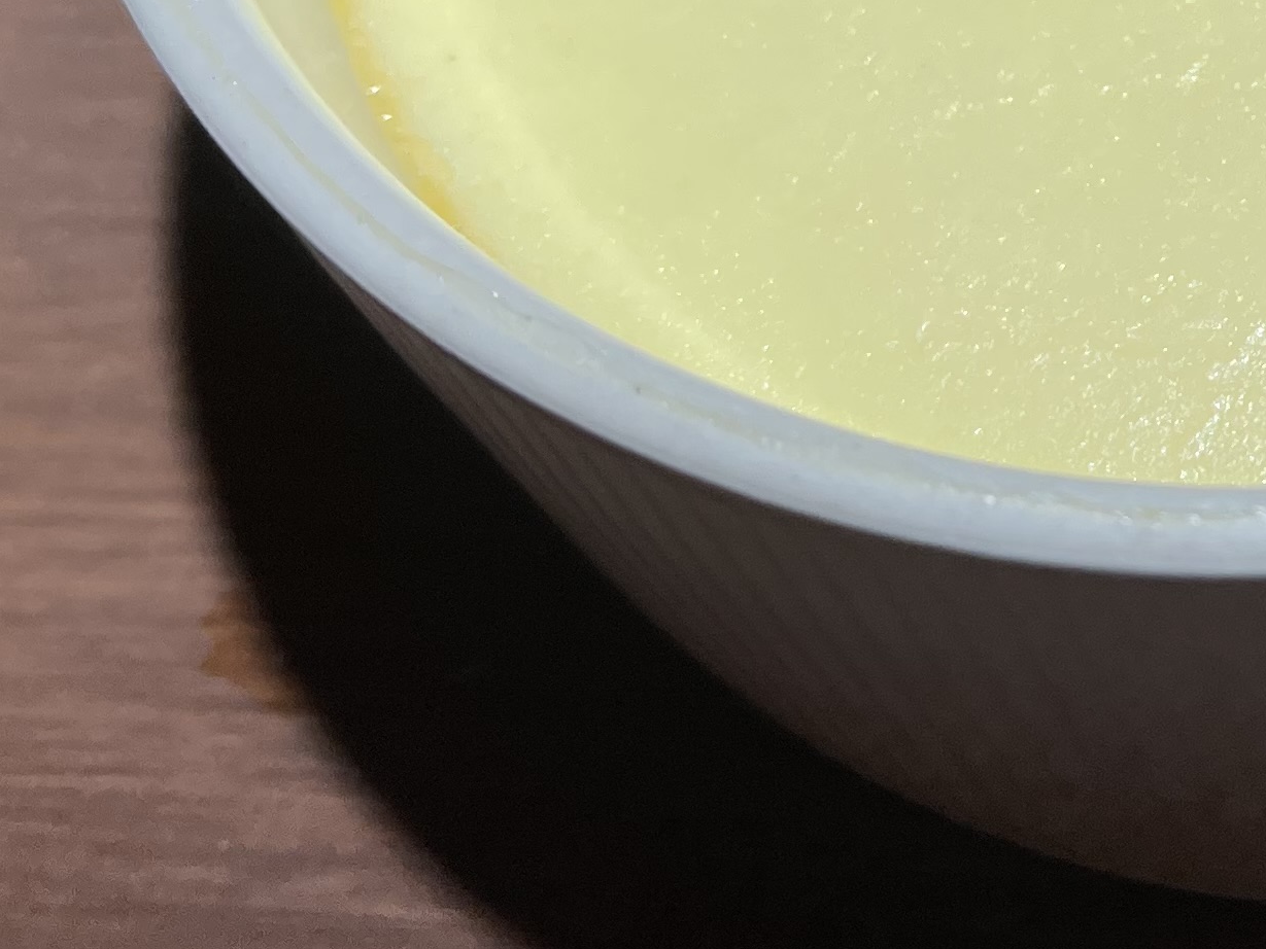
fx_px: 2999
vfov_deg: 17.0
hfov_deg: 22.2
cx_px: 1466
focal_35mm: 82
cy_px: -256
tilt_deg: -57.3
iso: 80
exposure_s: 1/120
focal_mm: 5.1
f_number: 1.6
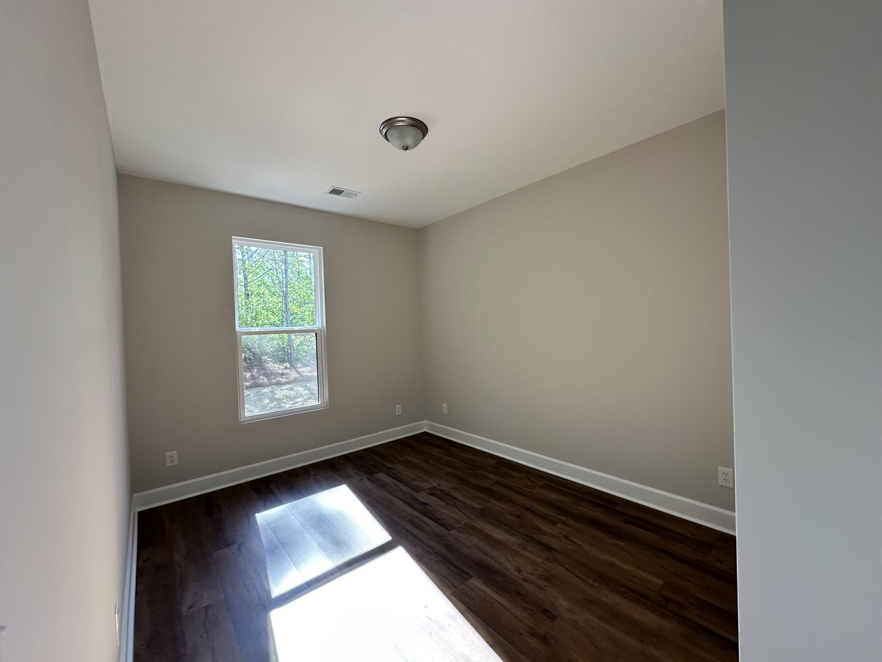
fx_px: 357
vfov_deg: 85.7
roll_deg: +1.1
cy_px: 331
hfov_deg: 102.1
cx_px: 441
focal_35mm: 14
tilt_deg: +0.3
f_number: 2.2
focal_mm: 2.22
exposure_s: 1/99
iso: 80
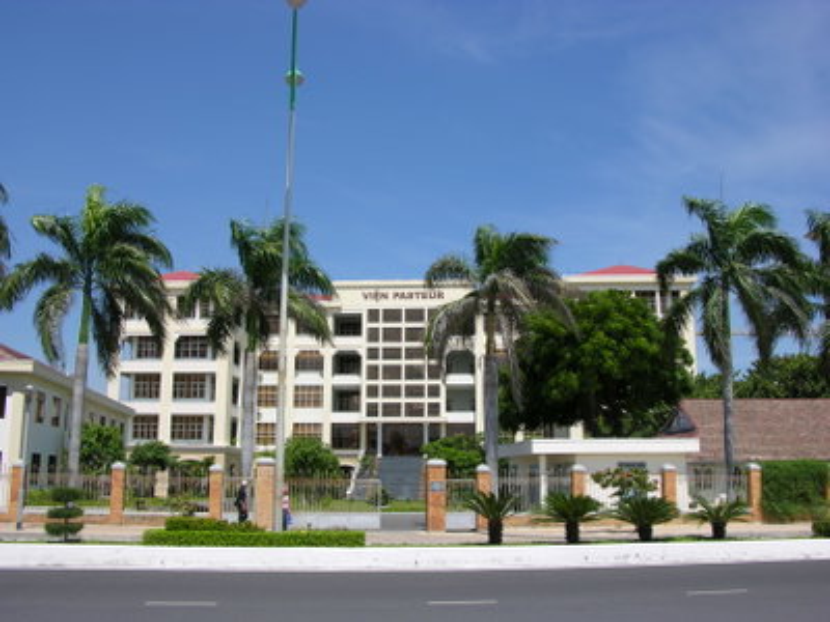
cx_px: 415
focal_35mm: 35
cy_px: 311
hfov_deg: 52.6
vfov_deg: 40.7
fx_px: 839
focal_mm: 8.9
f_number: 6.3
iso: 50
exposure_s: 1/269
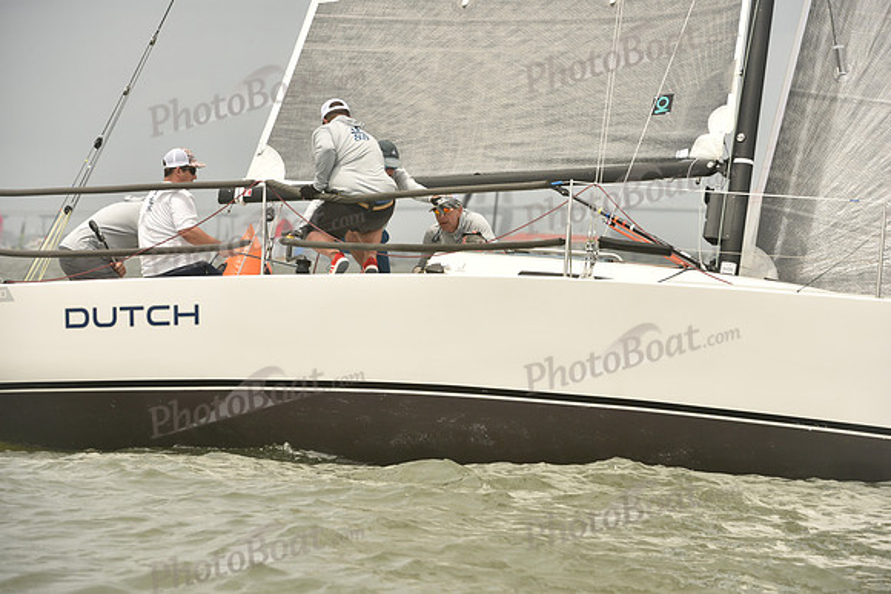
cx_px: 446
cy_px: 297
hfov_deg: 8.6
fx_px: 5941
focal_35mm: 240
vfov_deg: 5.7
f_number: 9
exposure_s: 1/1000
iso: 320
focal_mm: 240
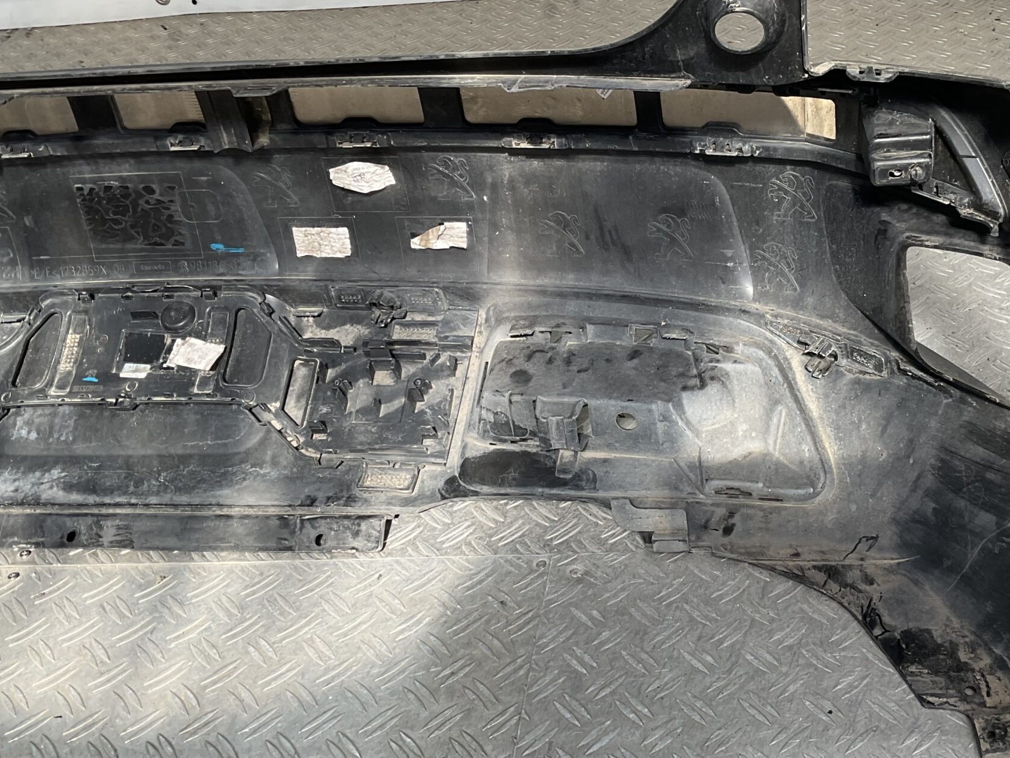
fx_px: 1284
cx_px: 672
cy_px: 403
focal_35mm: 44
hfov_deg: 42.4
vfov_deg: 32.9
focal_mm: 3
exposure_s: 1/255
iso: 16
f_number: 1.8
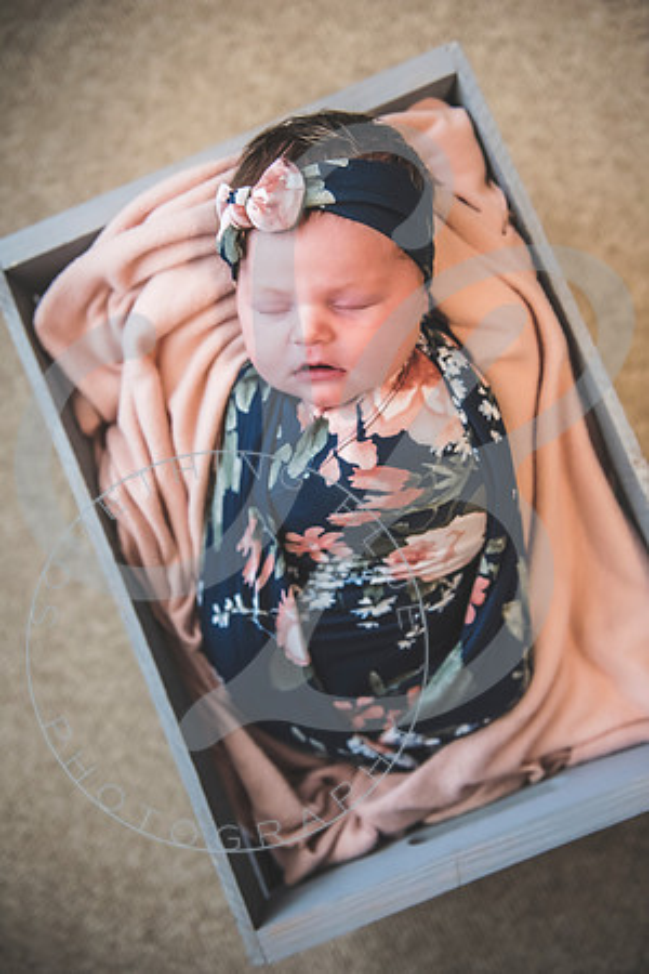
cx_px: 324
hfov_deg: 35.1
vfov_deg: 50.7
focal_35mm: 38
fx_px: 1028
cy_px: 487
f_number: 2.8
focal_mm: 38
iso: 2500
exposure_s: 1/160
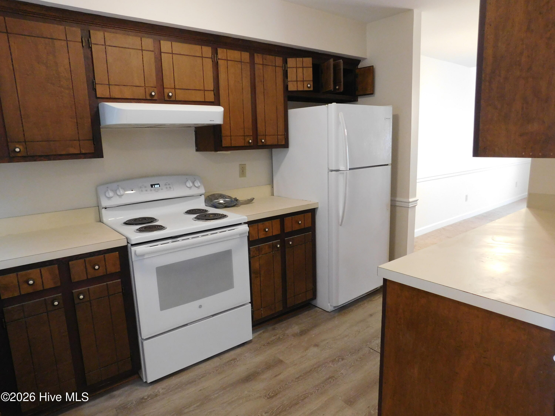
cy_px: 208
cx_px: 278
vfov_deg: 58.9
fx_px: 369
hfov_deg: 73.9
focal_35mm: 23
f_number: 3
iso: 400
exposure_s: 1/30
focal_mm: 4
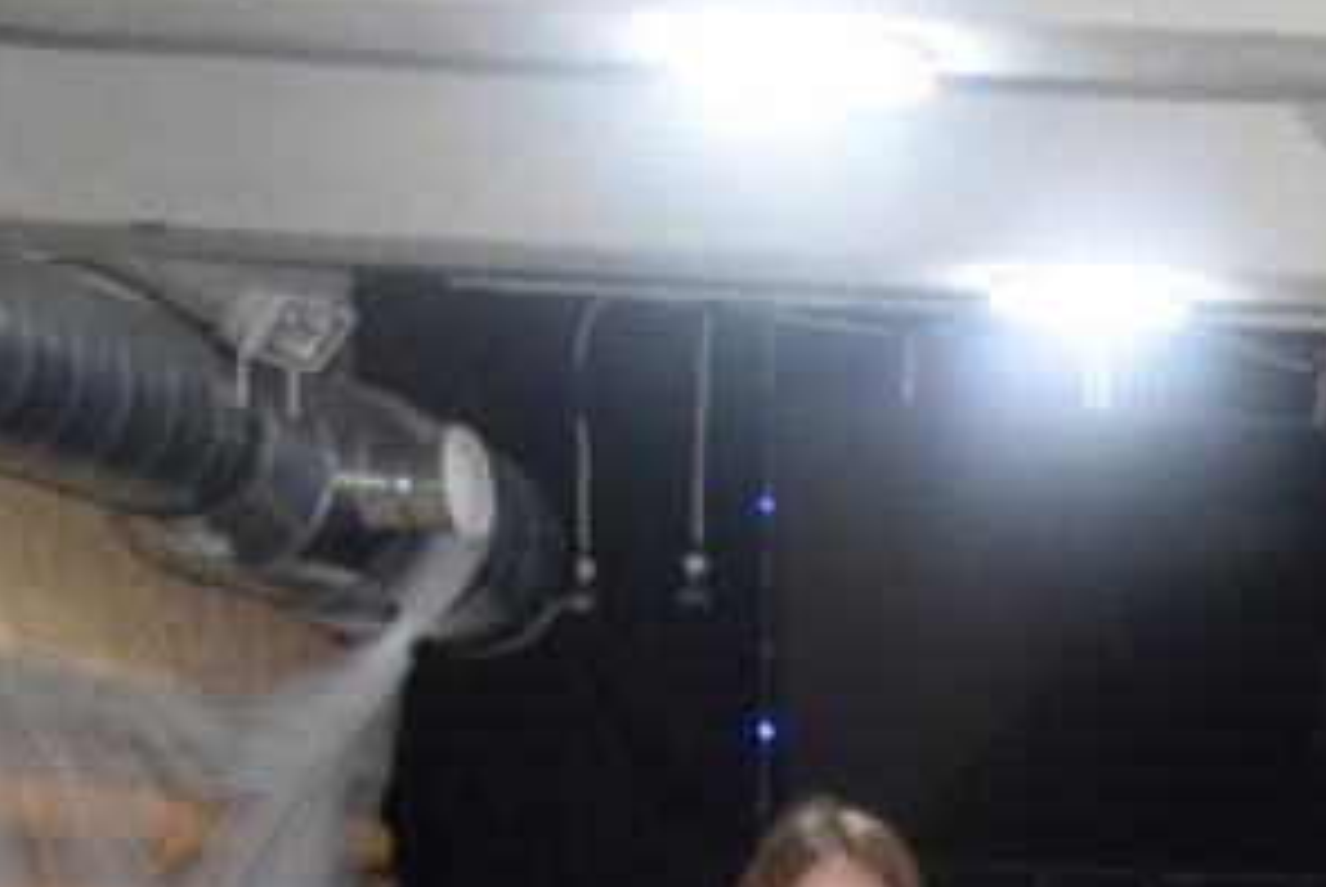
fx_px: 4203
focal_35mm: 114
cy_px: 1364
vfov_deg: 11.5
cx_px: 2209
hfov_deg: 15.9
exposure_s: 1/100
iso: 800
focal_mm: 22
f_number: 3.5
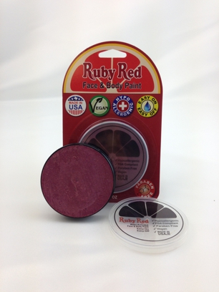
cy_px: 146
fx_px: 278
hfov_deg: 42.9
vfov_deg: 55.4
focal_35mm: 33
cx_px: 110
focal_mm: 4.12
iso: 50
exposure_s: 1/174
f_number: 2.4
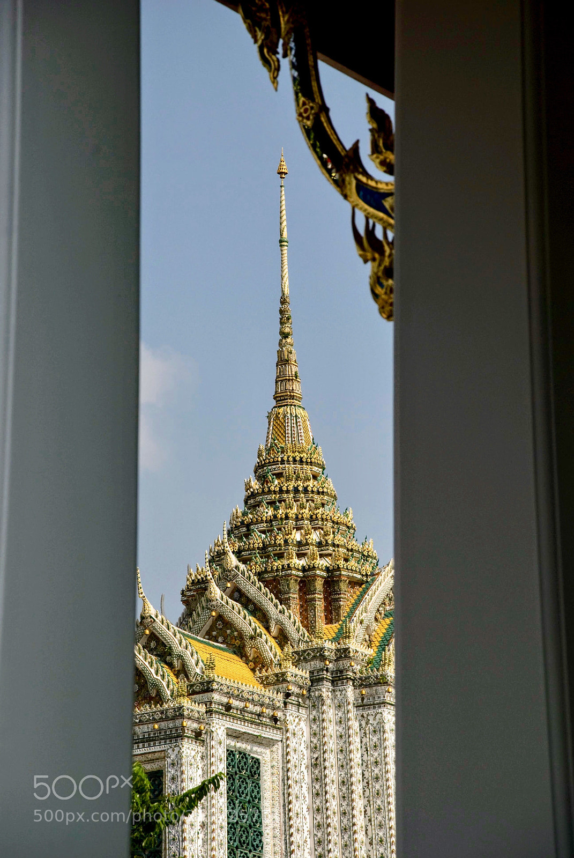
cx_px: 287
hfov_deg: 8.7
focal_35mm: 158
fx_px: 3756
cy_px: 429
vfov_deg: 13.0
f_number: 8
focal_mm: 105
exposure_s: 1/1000
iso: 160
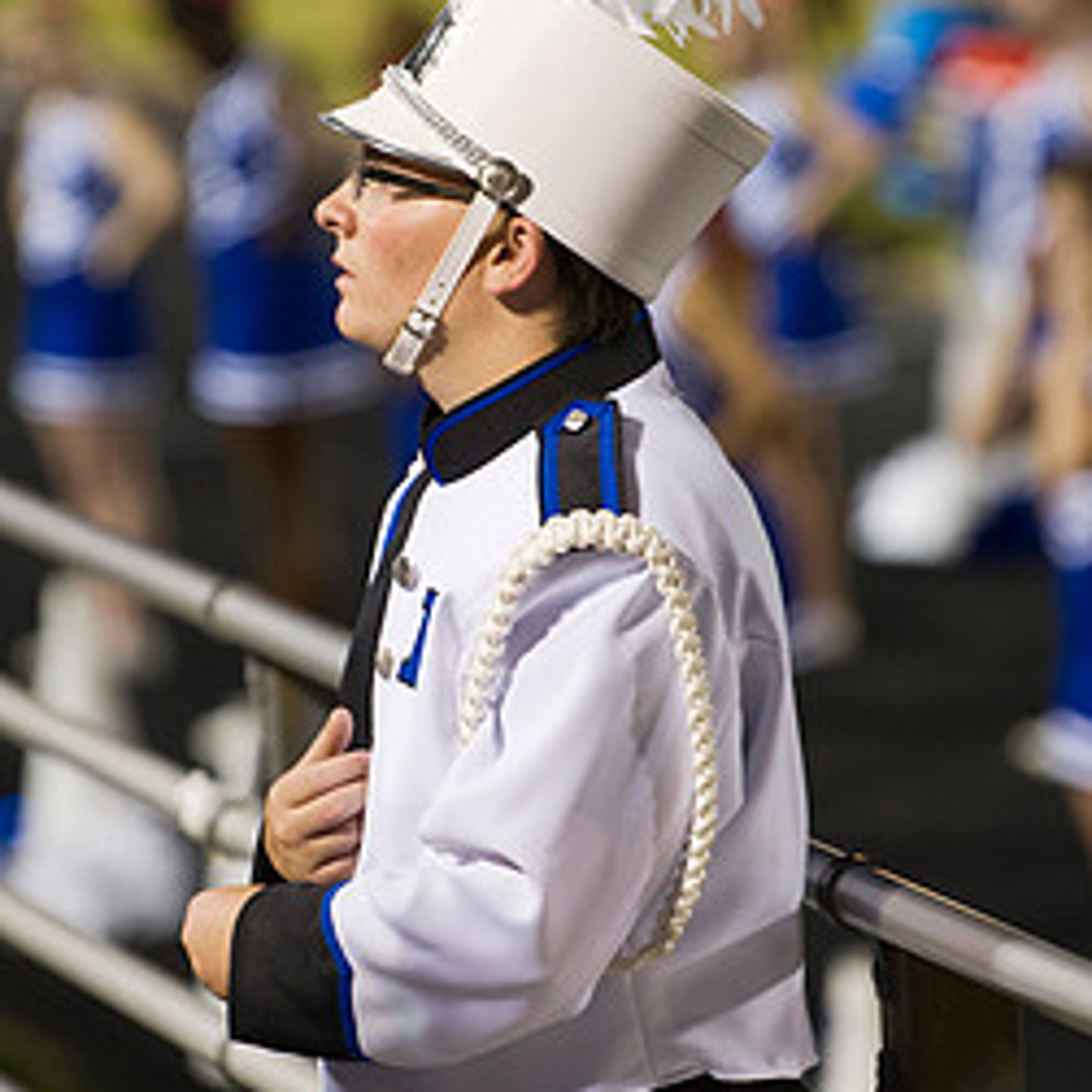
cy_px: 492
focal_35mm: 335
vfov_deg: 5.2
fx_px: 11956
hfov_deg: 5.2
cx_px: 611
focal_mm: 220
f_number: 4
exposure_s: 1/125
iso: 4000
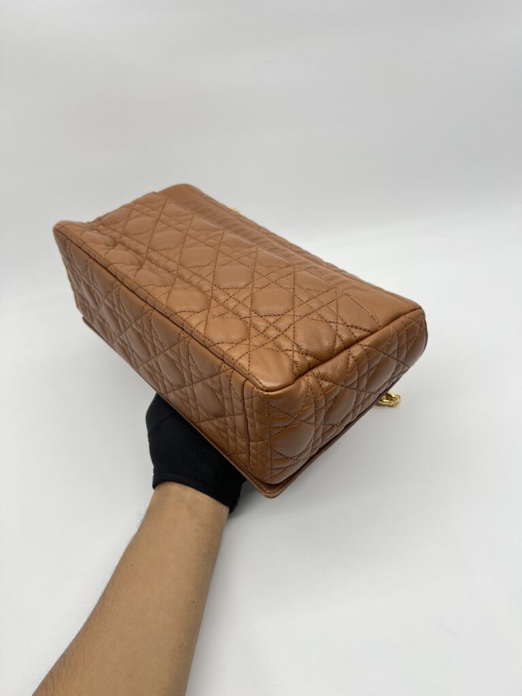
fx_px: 523
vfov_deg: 67.3
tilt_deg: -40.9
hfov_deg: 53.1
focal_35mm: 26
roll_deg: +6.1
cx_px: 261
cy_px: 348
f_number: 1.5
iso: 32
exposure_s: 1/102
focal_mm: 5.7
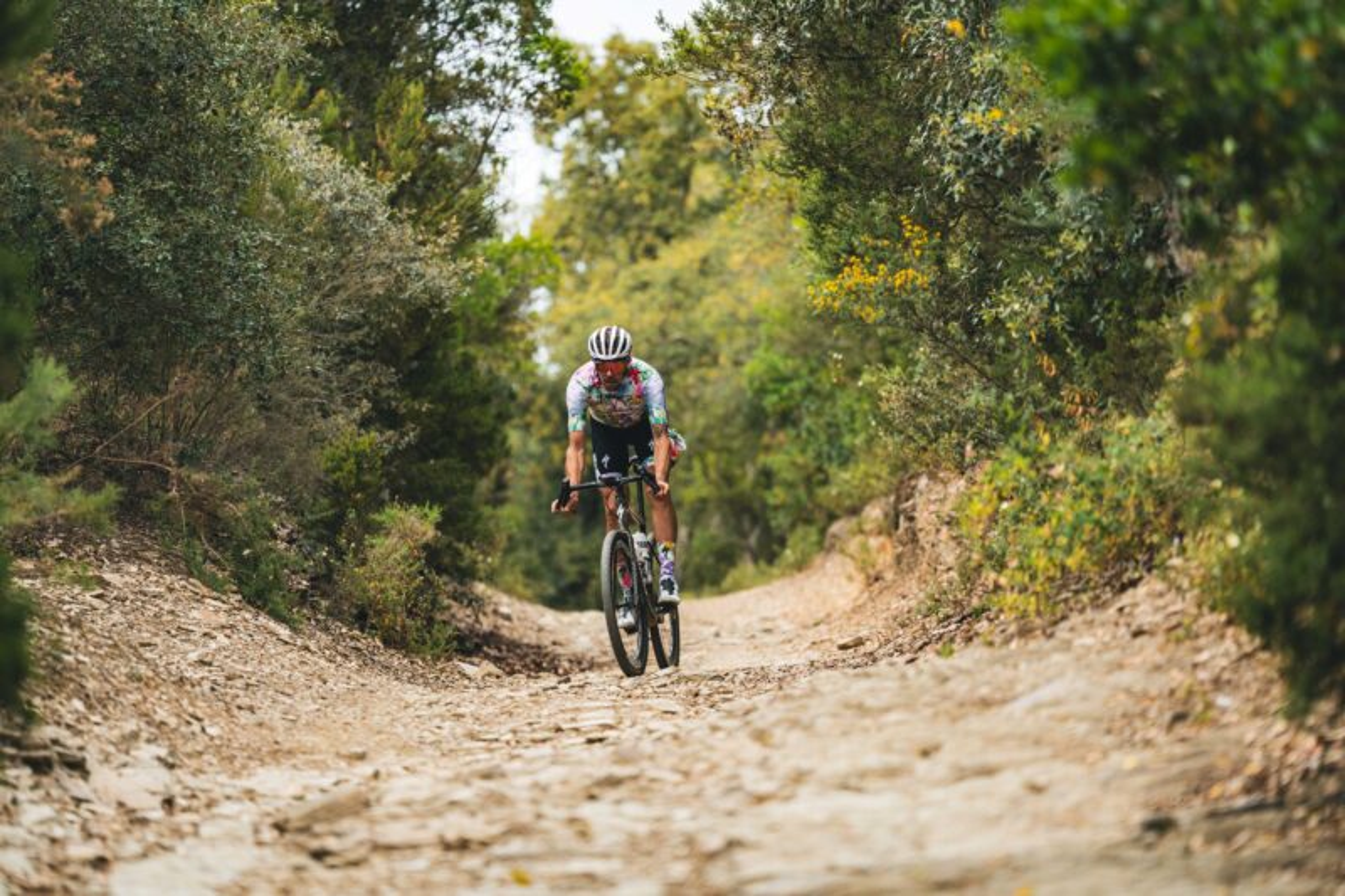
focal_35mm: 176
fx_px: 6574
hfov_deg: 11.7
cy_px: 448
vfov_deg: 7.8
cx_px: 672
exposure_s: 1/640
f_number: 2.8
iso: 100
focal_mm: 176
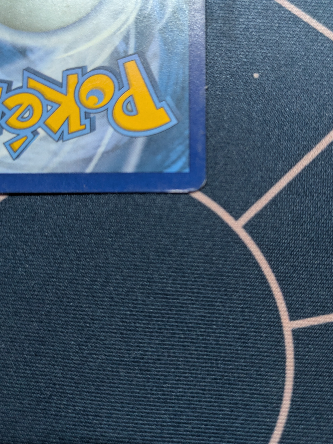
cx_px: 190
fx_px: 385
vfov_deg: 59.6
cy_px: 184
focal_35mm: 30
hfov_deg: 46.7
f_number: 1.89
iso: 185
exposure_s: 1/60
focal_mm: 5.43
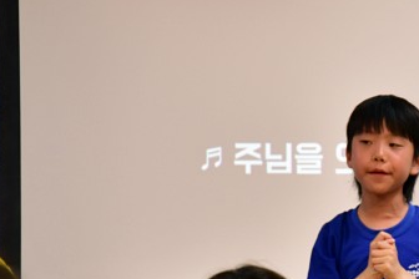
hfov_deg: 3.4
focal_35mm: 602
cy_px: 181
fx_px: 7006
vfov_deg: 2.3
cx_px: 547
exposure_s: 1/50
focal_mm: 150
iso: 800
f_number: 6
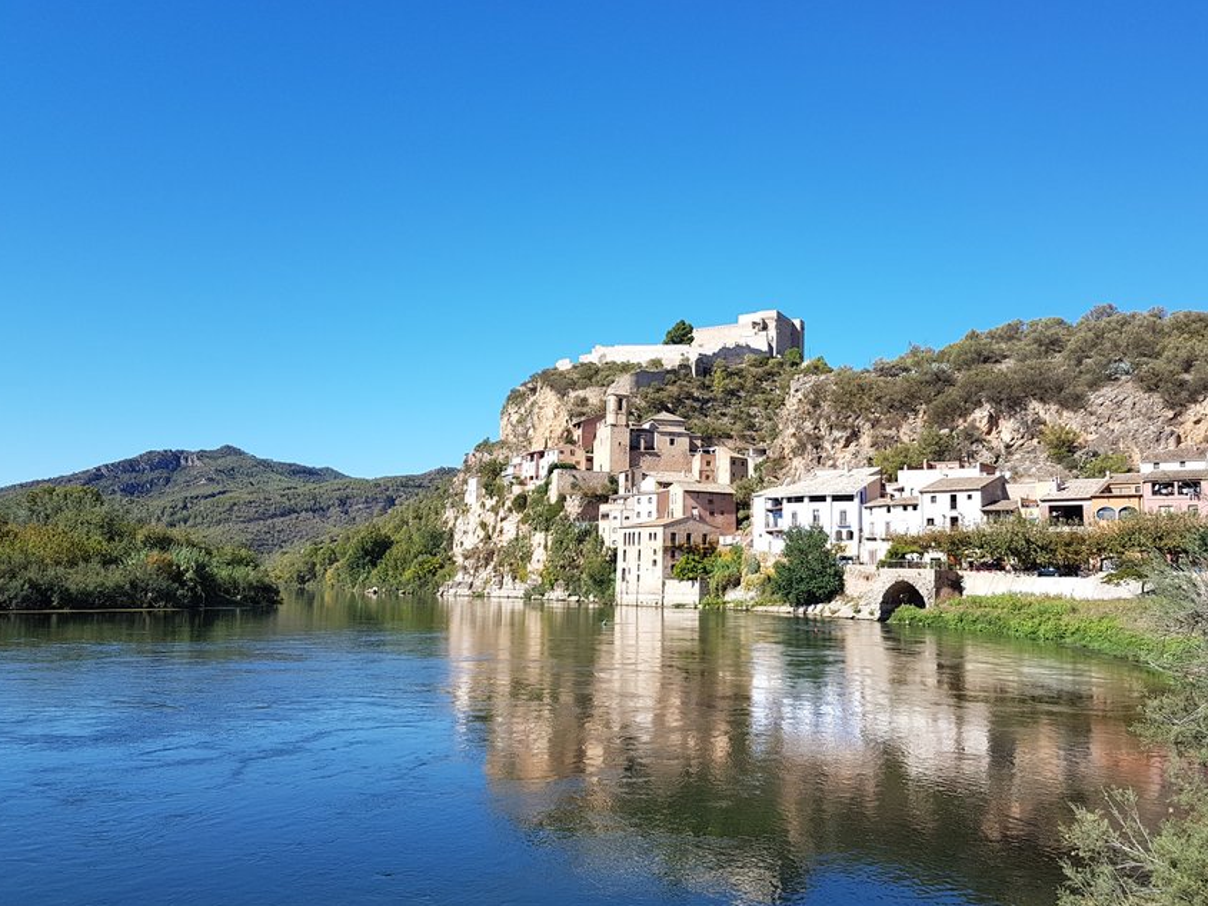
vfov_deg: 45.5
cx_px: 680
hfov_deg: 58.2
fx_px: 1082
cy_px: 446
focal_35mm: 31
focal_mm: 4.2
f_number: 1.7
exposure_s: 1/1624
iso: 40
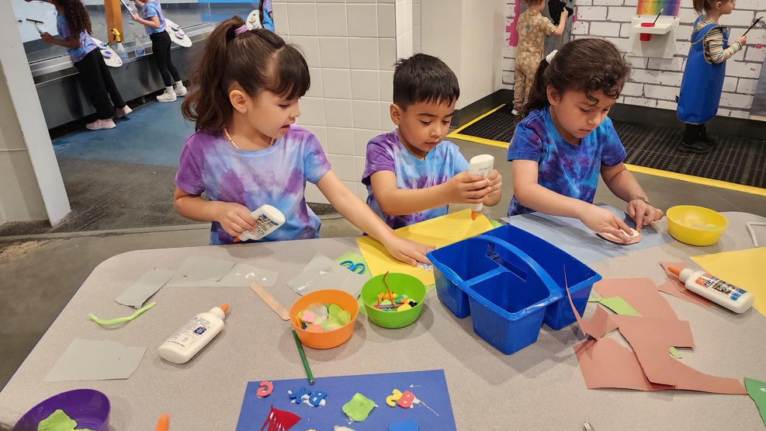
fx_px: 528
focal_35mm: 26
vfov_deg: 44.3
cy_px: 186
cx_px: 385
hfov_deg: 71.9
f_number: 1.8
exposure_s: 1/120
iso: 200
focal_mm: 6.4
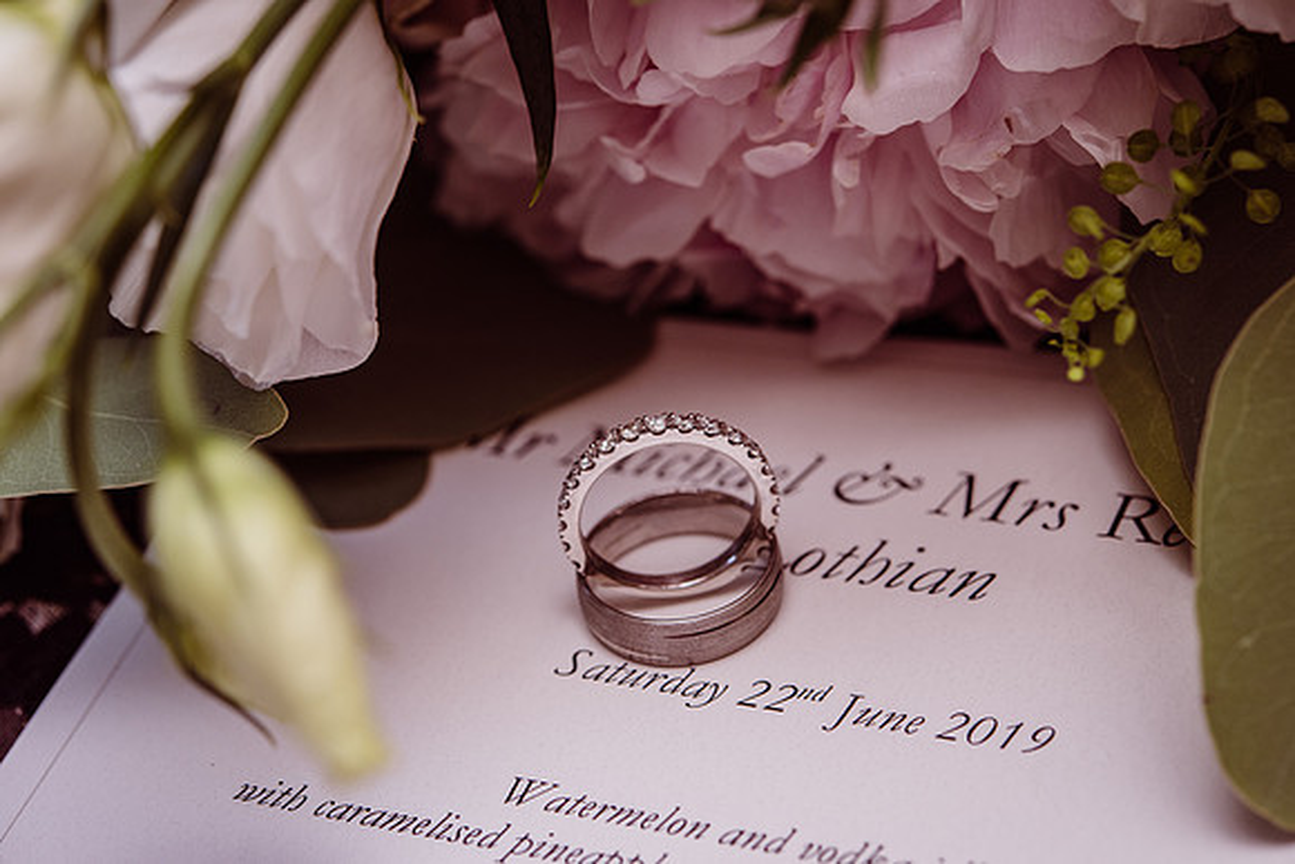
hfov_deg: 27.6
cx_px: 558
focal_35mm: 73
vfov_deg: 18.6
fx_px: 2638
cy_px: 336
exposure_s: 1/125
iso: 320
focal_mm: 60
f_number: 6.3
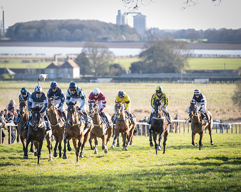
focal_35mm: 351
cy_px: 144
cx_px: 74
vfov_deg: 4.4
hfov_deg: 5.5
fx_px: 2499
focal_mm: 200
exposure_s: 1/1250
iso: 800
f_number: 2.8
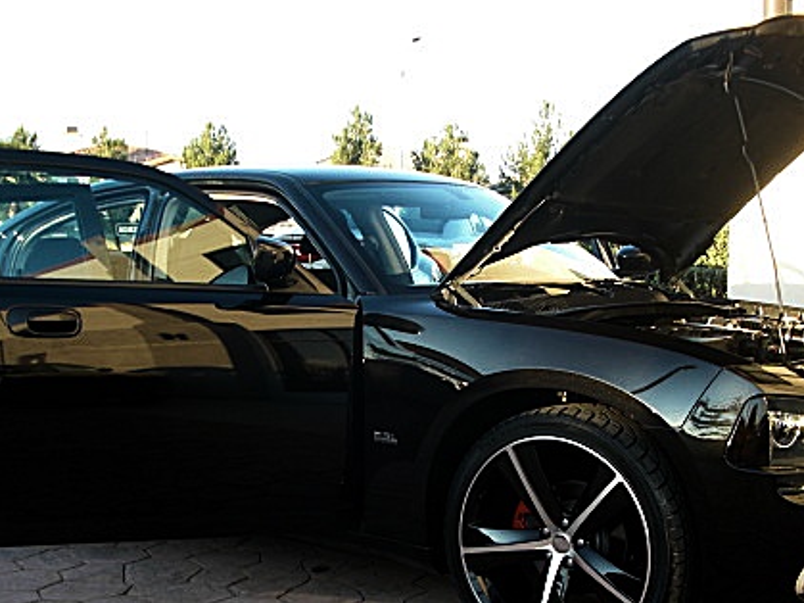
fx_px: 1277
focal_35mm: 55
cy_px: 422
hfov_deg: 34.9
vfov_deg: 26.3
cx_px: 382
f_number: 2.8
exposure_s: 1/60
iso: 50
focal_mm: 6.3
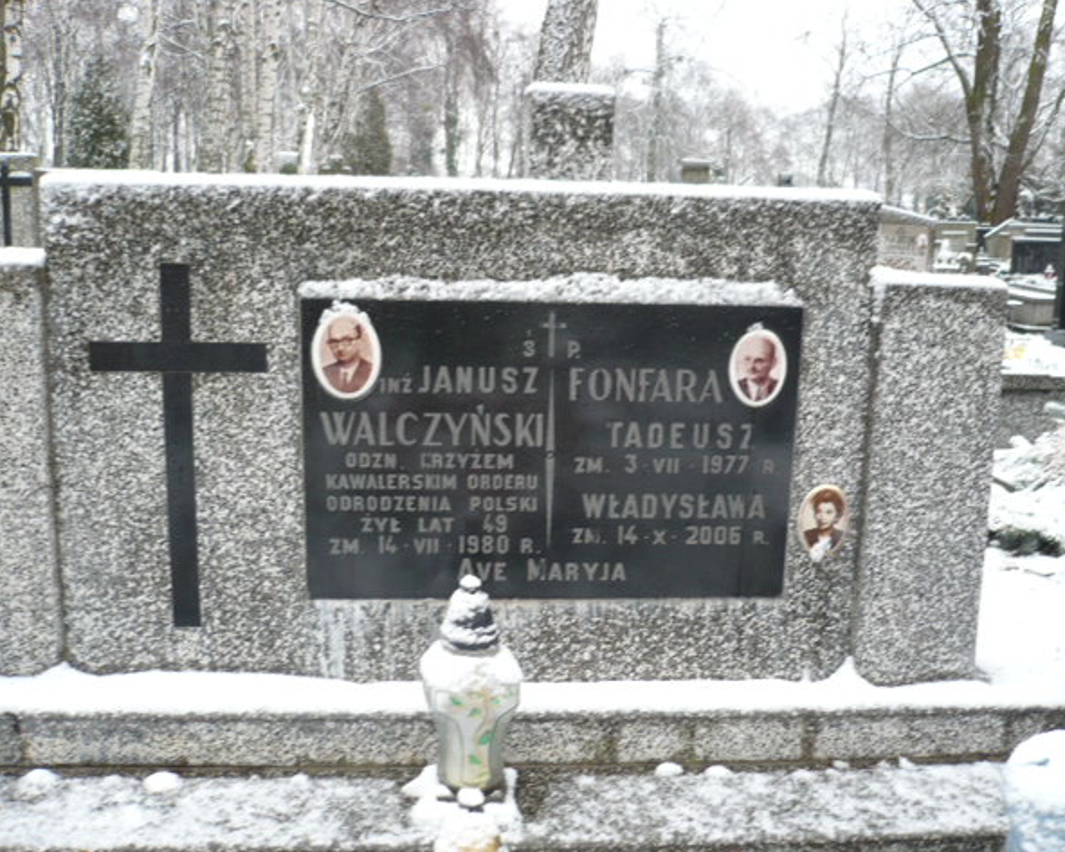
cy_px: 431
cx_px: 568
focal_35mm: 37
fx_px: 1166
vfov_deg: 40.1
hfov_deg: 49.0
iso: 100
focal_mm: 5.8
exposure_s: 1/40
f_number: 2.8
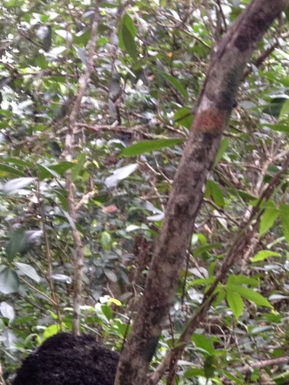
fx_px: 1056
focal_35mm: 95
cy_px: 451
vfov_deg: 19.5
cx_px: 14
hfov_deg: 15.3
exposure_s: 1/20
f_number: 2.4
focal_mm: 4.28
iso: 80
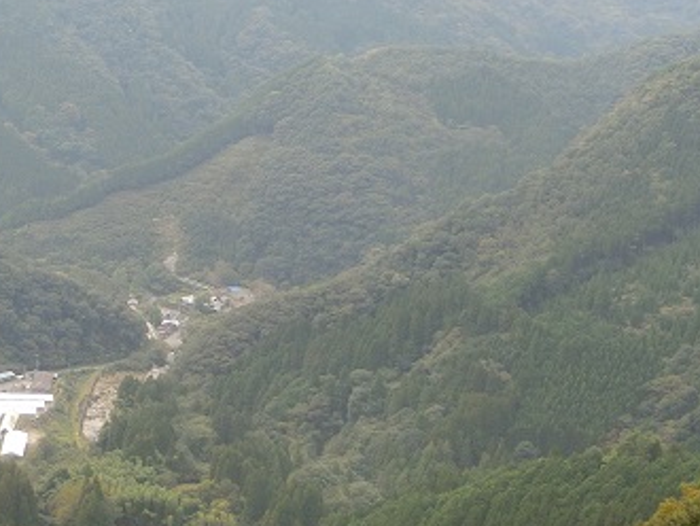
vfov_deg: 13.6
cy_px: 229
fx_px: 2206
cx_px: 36
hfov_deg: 17.7
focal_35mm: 109
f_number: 4.4
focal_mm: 8
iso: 80
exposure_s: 1/125
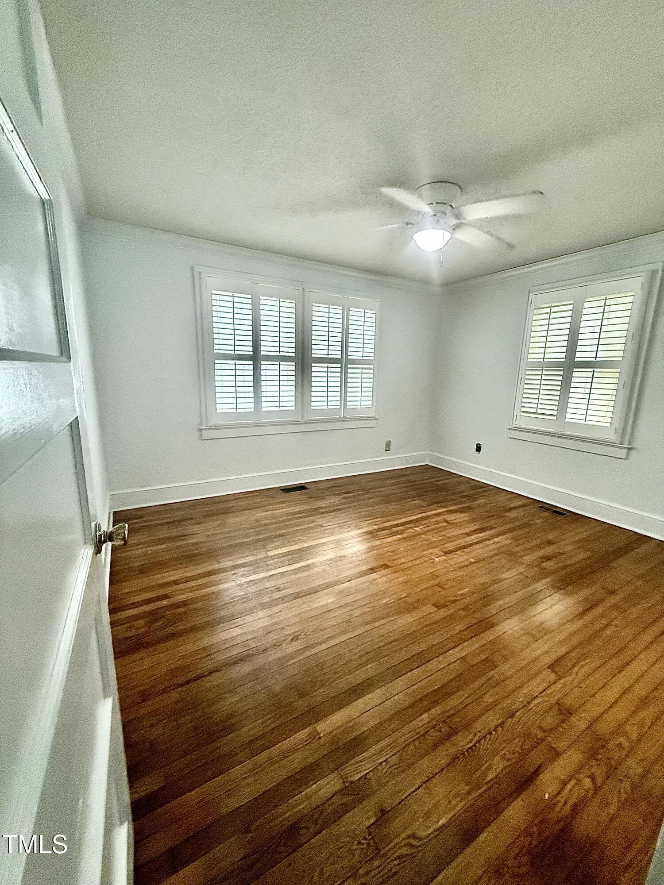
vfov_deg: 102.1
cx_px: 332
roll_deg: +0.2
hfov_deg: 85.7
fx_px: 358
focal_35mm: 14
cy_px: 442
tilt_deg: -9.4
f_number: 2.2
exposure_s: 1/120
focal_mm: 2.22
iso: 640
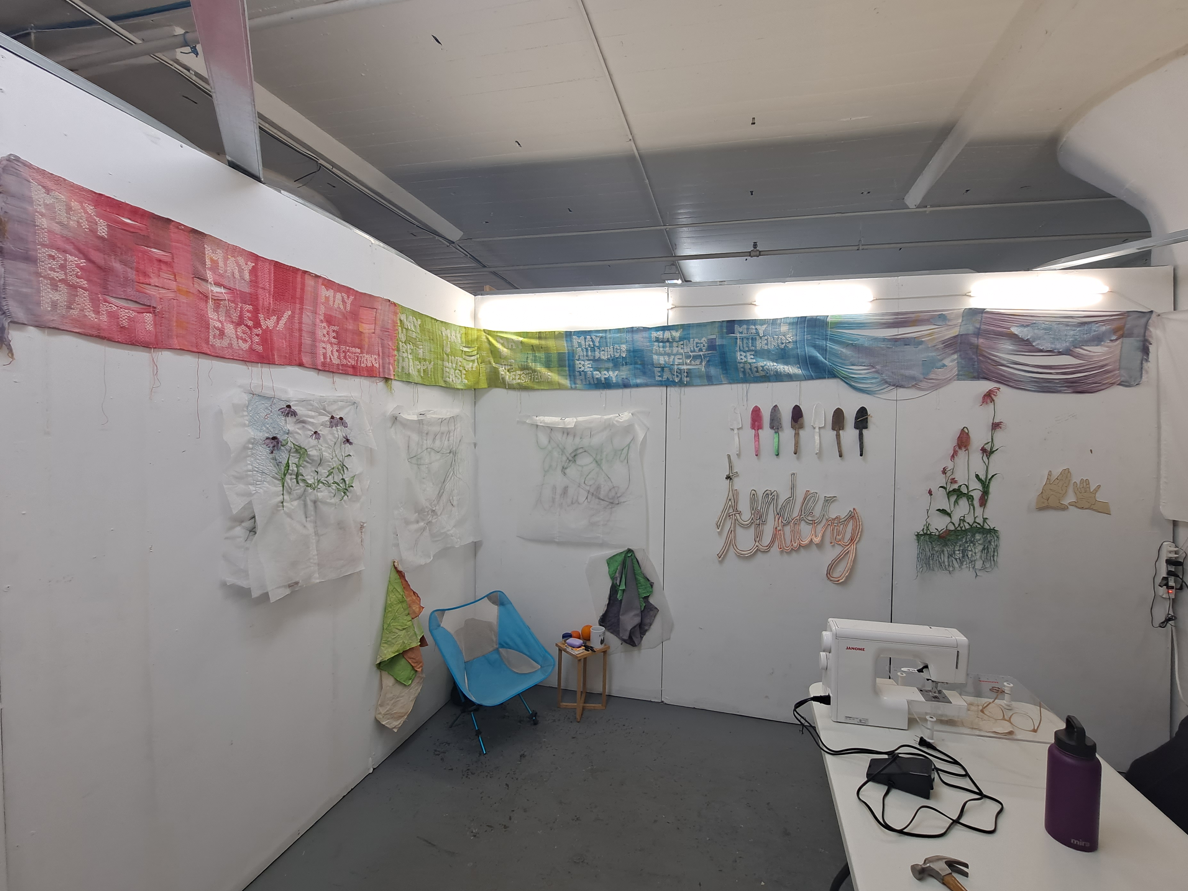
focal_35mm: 14
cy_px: 448
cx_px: 620
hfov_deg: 102.0
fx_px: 481
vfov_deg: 85.7
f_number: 2.2
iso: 50
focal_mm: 1.74
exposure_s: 1/40
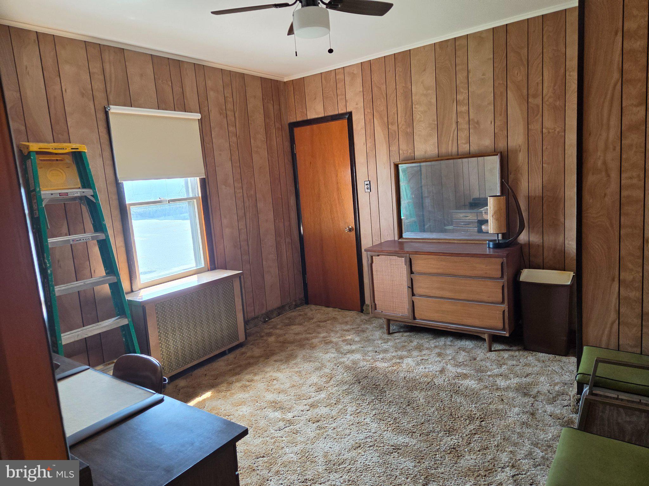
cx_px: 324
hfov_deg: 73.9
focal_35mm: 23
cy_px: 243
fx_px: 431
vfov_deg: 58.9
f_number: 1.8
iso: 200
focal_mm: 5.4
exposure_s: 1/120
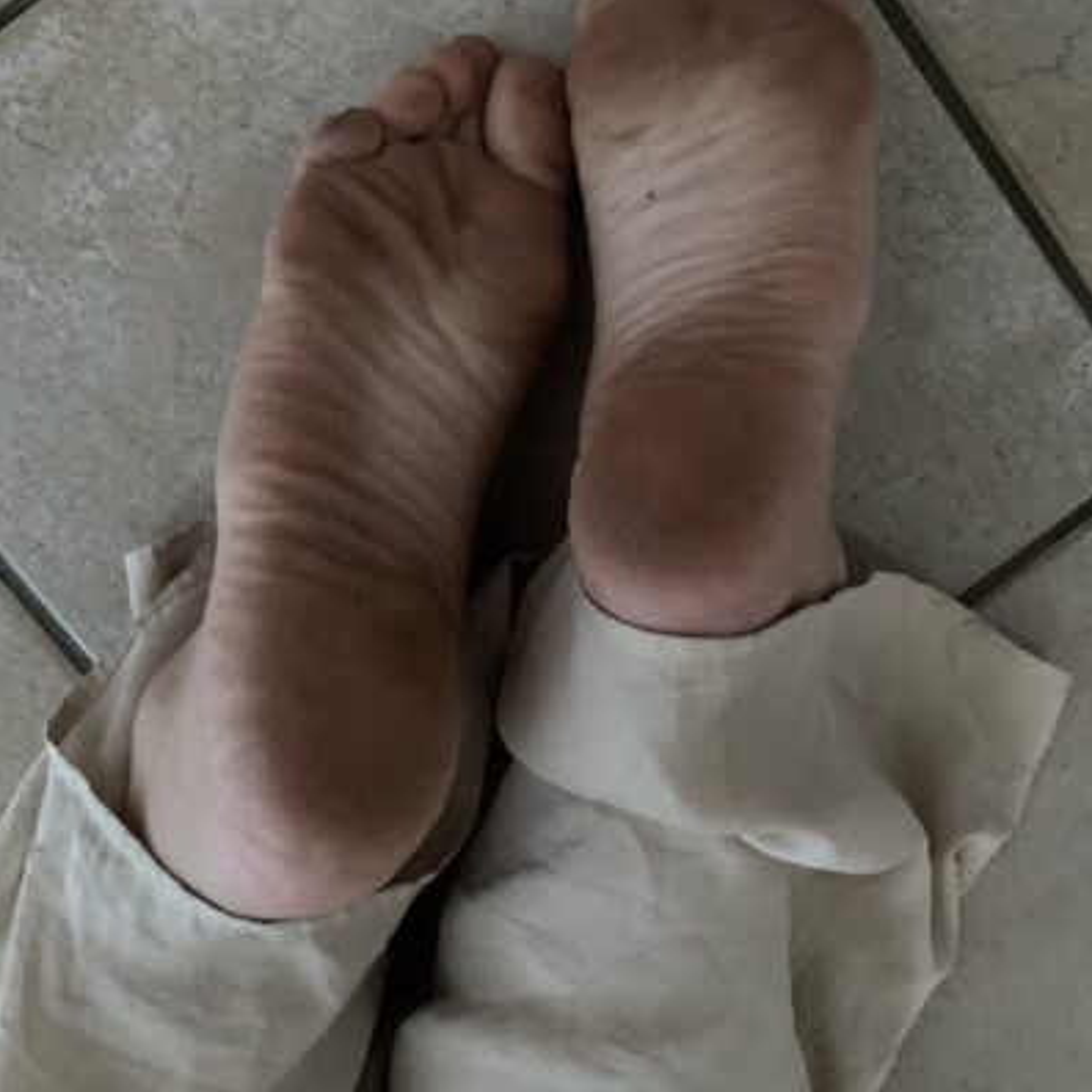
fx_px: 1106
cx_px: 550
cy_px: 419
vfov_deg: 52.1
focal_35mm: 31
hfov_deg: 52.5
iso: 1000
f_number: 1.8
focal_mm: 4.25
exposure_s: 1/29
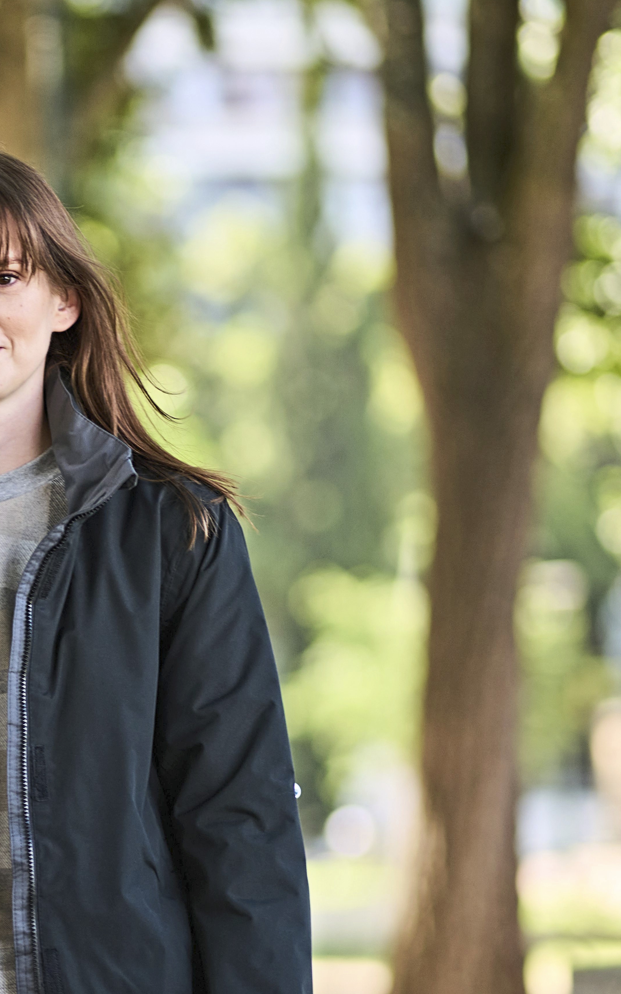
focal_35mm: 208
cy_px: 760
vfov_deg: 10.1
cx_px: -313
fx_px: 5633
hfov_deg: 6.2
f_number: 1.6
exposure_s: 1/1000
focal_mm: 85
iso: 200
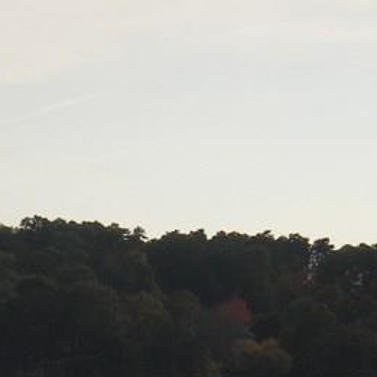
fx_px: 3167
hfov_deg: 6.8
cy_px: 370
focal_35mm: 257
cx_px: 13
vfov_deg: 6.8
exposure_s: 1/587
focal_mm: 12.3
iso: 89
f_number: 6.5
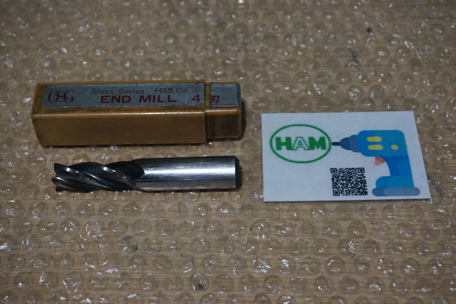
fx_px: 760
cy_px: 152
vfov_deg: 22.6
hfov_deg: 33.4
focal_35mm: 60
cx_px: 228
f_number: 6.3
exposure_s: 1/80
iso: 2500
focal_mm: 40
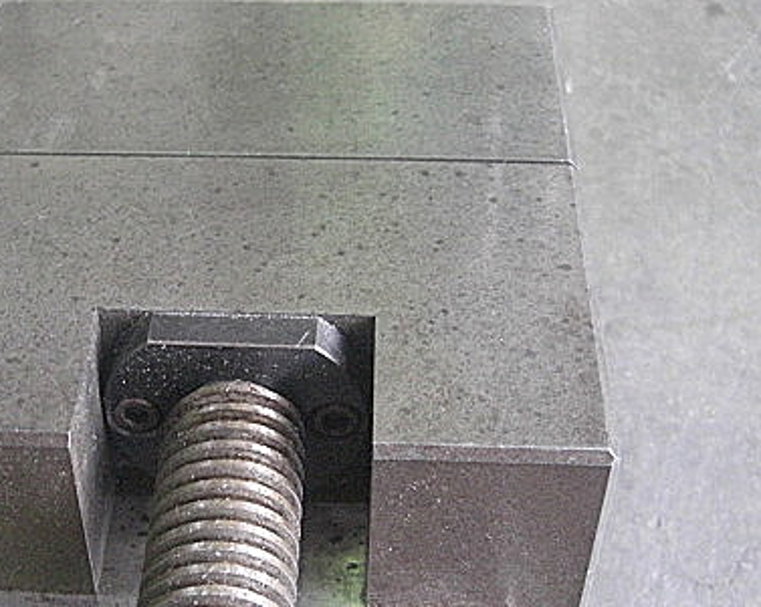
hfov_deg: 29.8
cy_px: 365
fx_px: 1418
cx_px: 246
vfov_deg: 24.1
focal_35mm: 63
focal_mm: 7.9
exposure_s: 1/25
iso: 800
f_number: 2.8
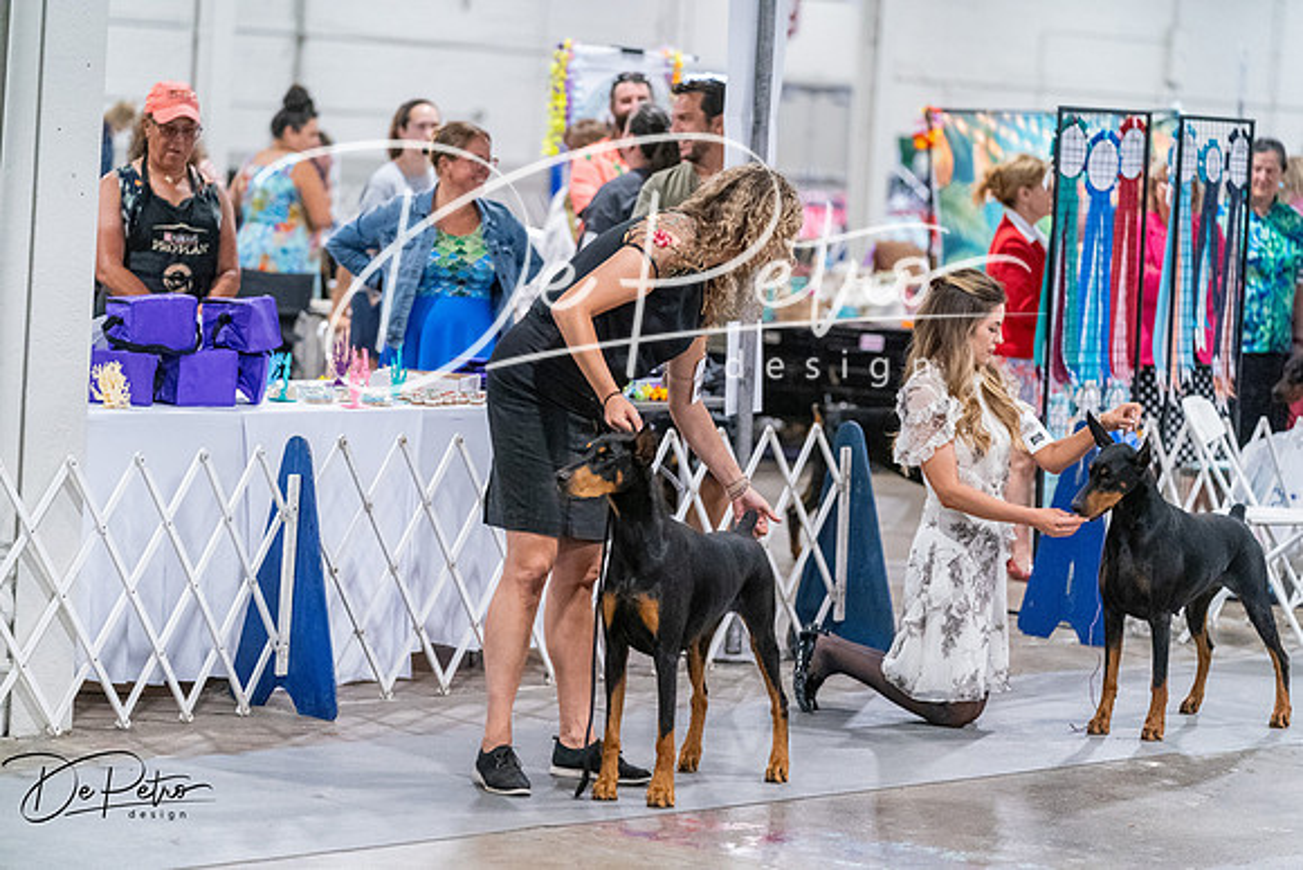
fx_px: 4742
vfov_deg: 10.5
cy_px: 435
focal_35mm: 131
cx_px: 652
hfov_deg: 15.6
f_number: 3.2
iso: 6400
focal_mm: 131
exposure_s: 1/320
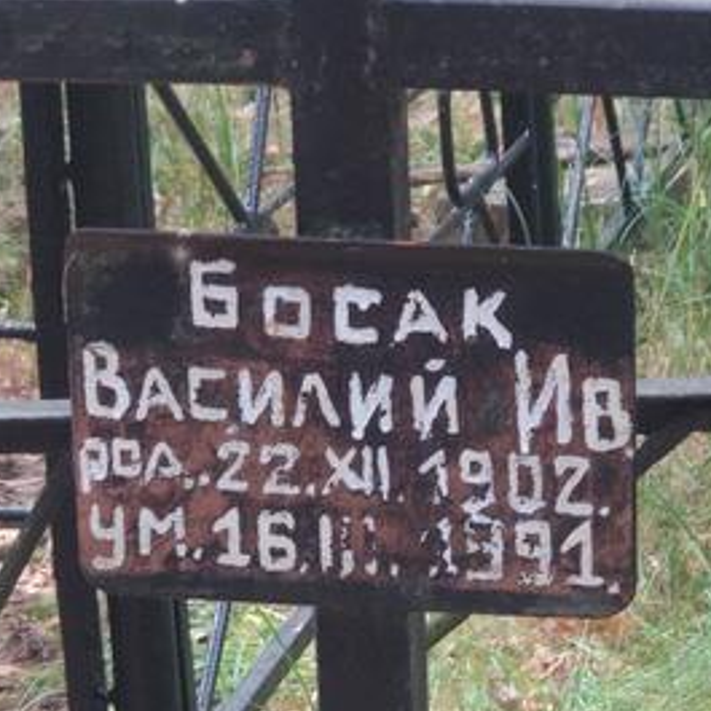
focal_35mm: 104
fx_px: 2417
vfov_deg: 16.7
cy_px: 453
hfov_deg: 16.7
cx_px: 389
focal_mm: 5.99
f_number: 2.6
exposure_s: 1/60
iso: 160
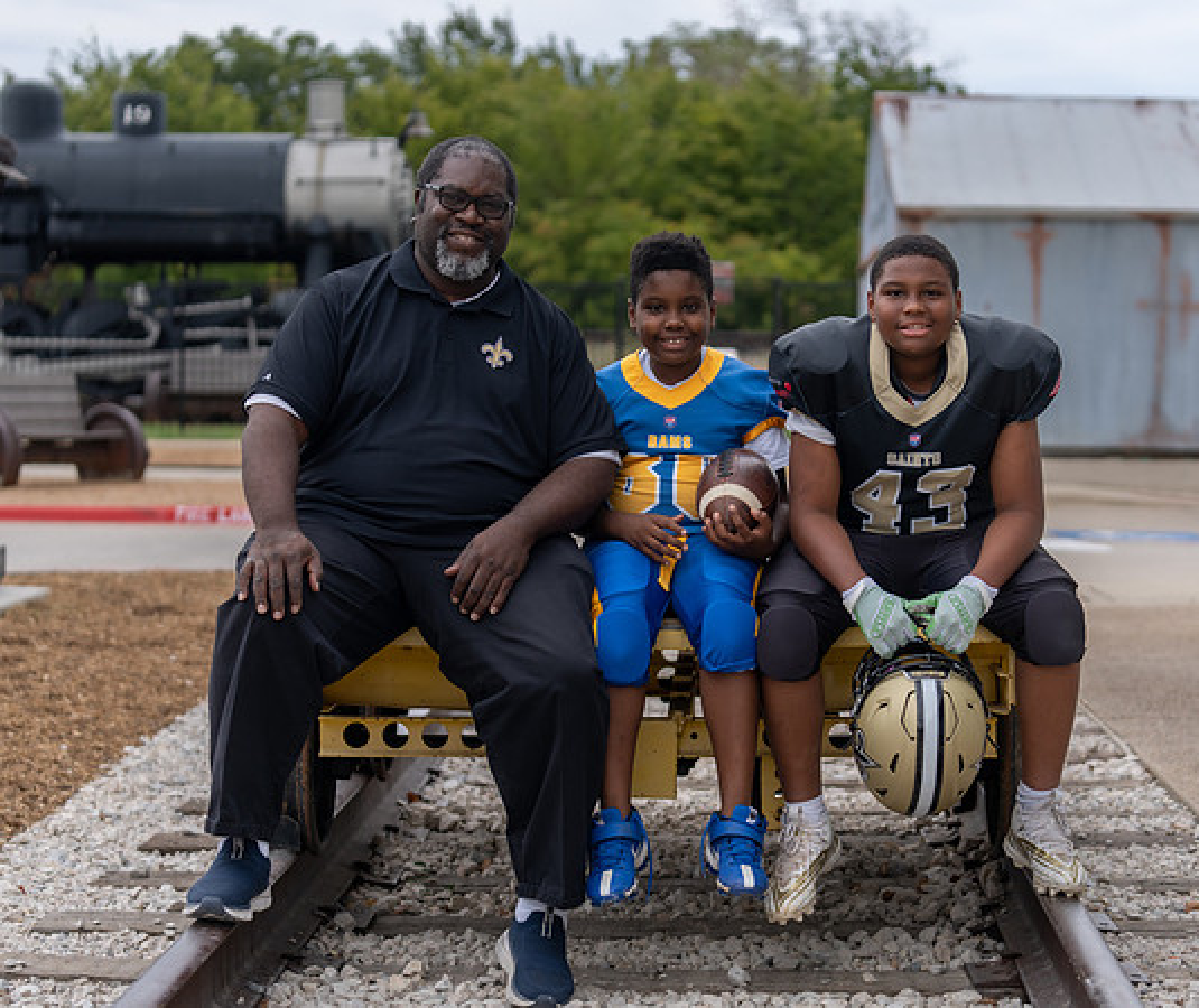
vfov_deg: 19.1
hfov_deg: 22.6
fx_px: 2998
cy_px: 505
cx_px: 661
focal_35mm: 83
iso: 160
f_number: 2.8
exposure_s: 1/320
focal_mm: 70
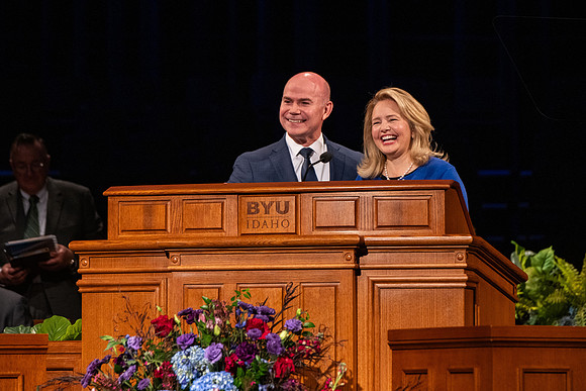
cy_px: 207
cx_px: 302
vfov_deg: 6.2
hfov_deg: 9.3
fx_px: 3617
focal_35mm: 222
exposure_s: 1/160
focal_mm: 200
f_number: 4.5
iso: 2000
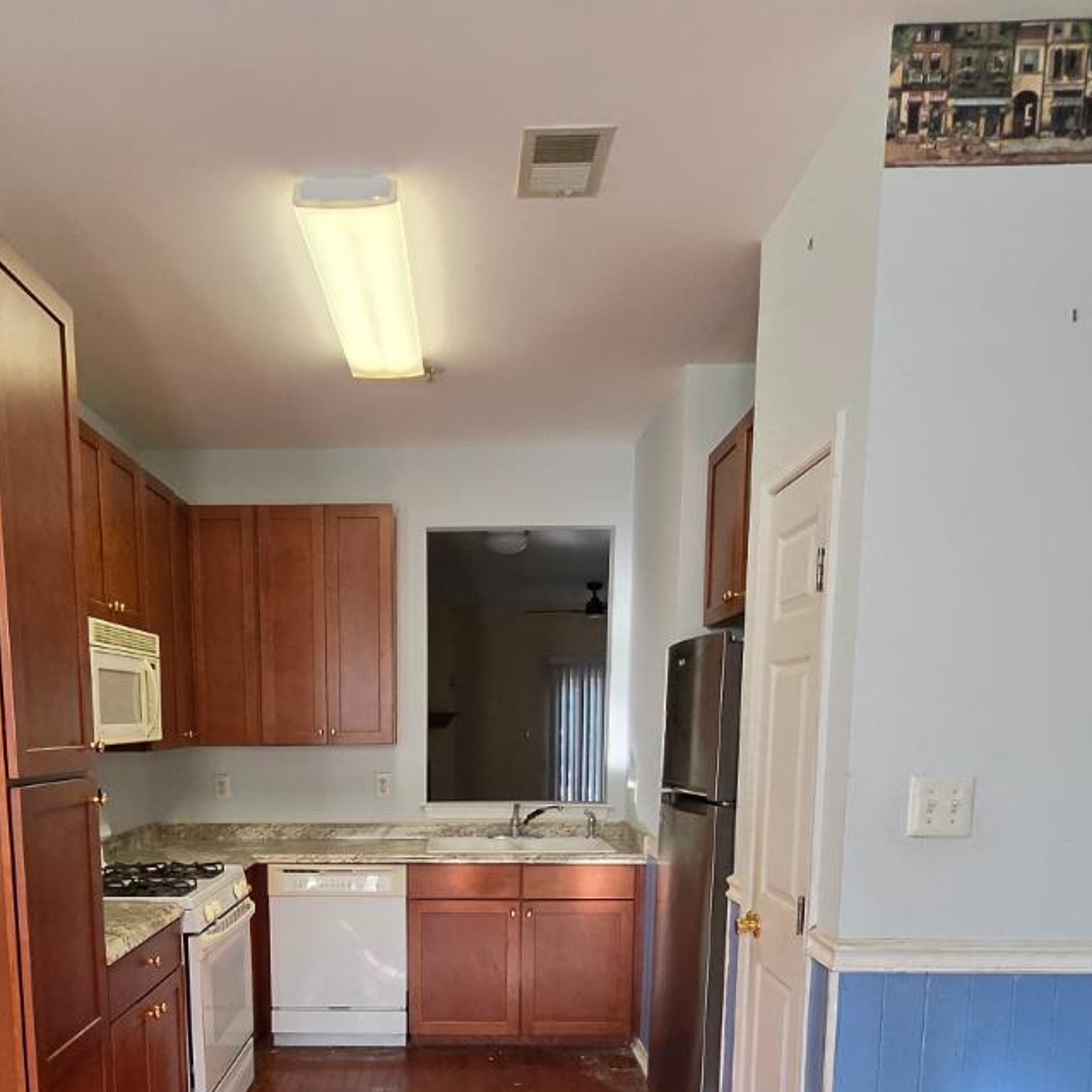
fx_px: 964
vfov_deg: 54.4
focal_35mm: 27
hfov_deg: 58.1
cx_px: 389
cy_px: 896
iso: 160
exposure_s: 1/120
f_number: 2.2
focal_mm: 1.7
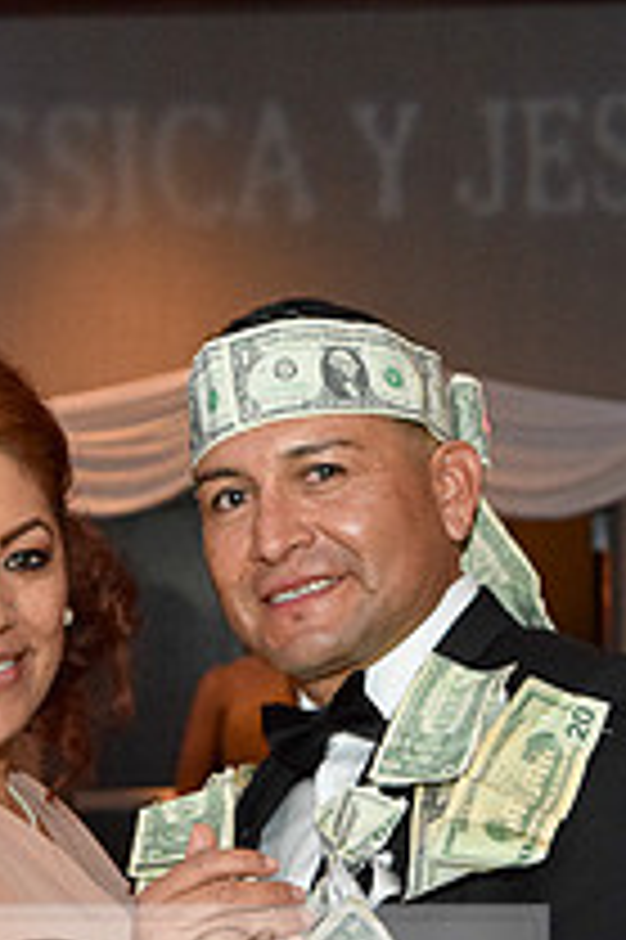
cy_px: 936
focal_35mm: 155
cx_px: 225
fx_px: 4049
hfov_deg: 8.8
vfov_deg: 13.1
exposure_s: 1/80
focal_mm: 48
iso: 4000
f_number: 5.3
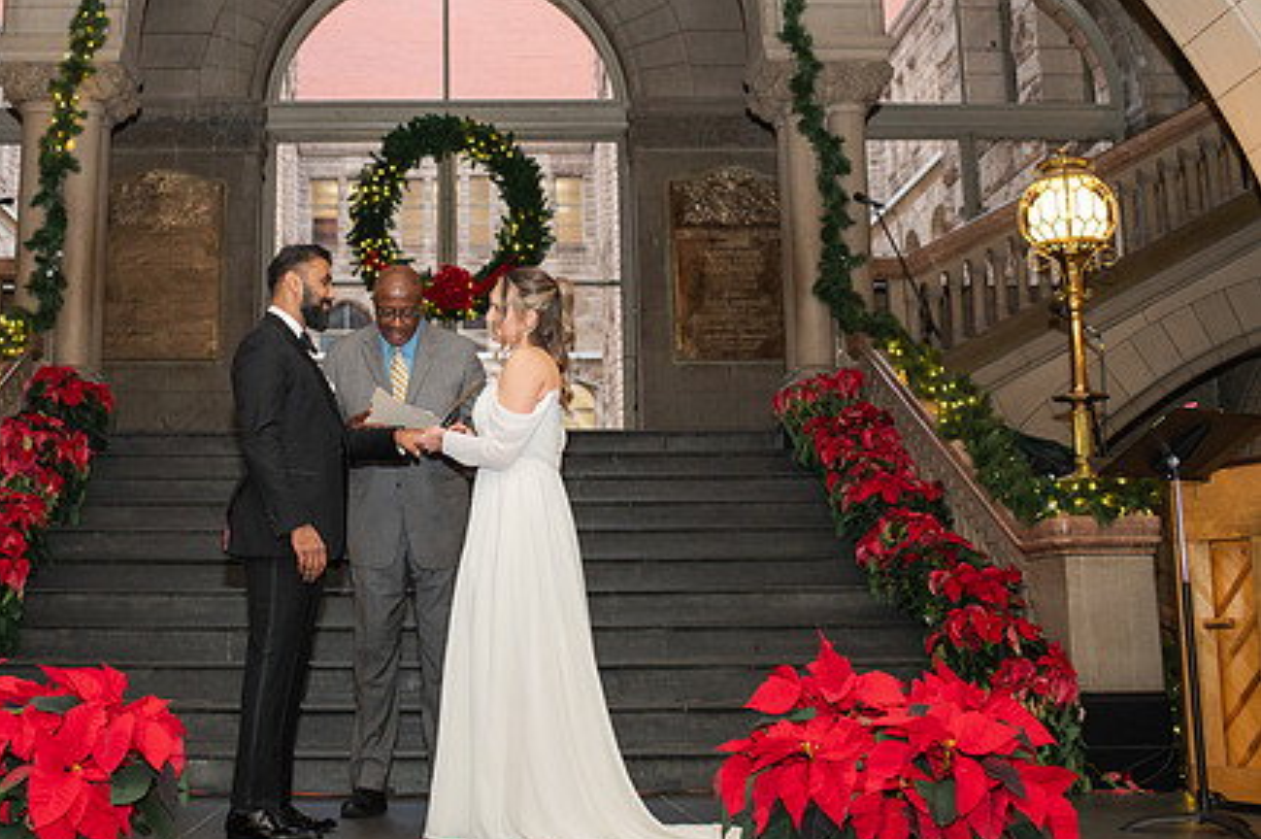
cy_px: 290
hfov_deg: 40.7
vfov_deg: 27.9
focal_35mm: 48
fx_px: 1680
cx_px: 435
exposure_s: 1/200
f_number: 3.5
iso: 1000
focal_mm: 35
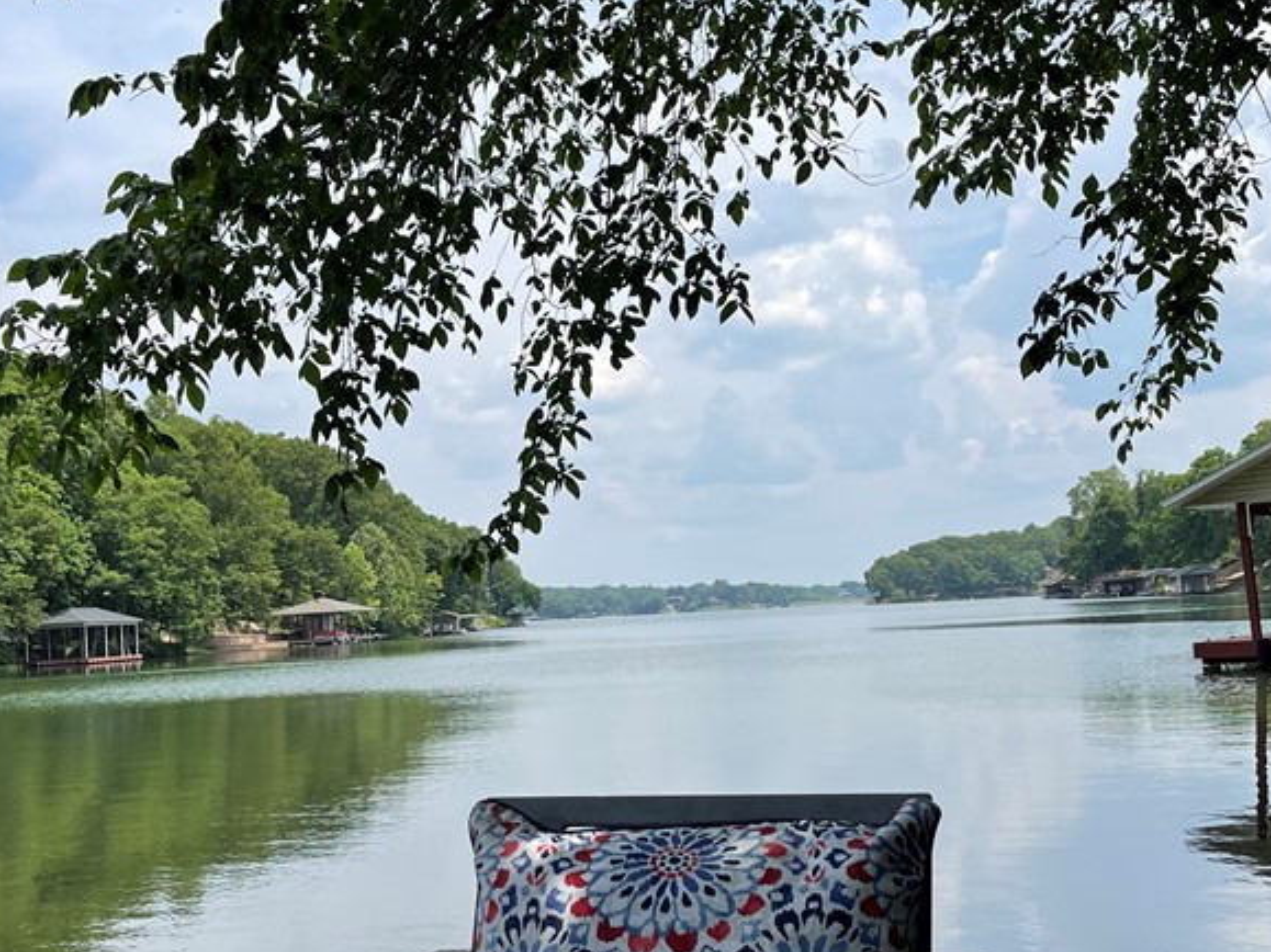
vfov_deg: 31.4
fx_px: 1689
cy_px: 575
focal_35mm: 46
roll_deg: +3.2
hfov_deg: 41.2
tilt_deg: +0.7
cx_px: 610
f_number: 1.6
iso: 32
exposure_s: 1/3559
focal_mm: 5.1
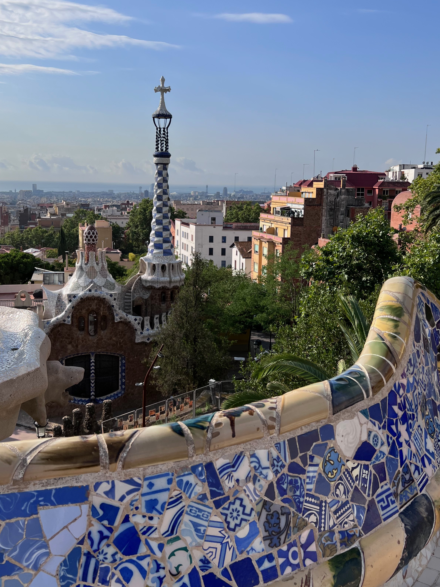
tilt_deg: -7.6
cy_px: 258
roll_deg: -1.5
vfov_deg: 55.2
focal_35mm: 33
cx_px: 197
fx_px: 559
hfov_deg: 42.9
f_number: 1.5
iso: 50
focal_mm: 5.7
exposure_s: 1/5882
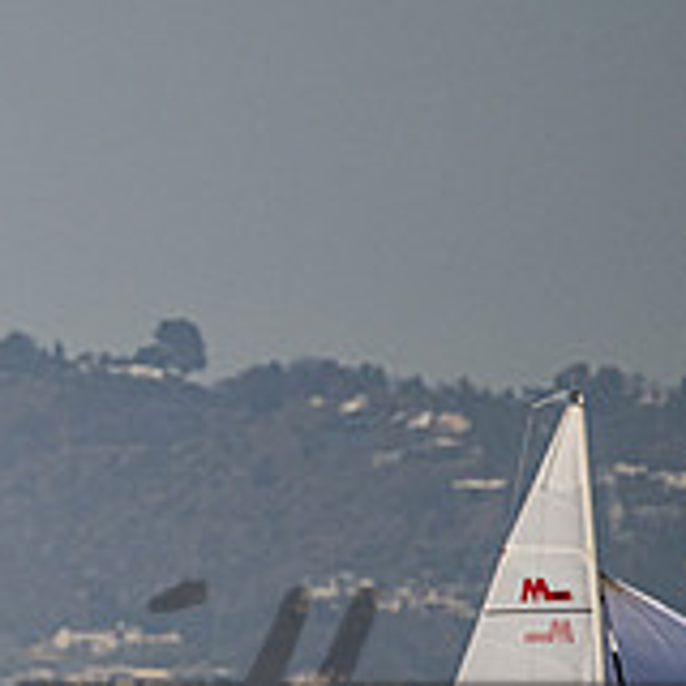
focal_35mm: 1525
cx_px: -331
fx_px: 34192
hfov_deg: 1.1
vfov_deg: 1.1
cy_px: 971
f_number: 5.6
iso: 320
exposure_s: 1/4000
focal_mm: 400
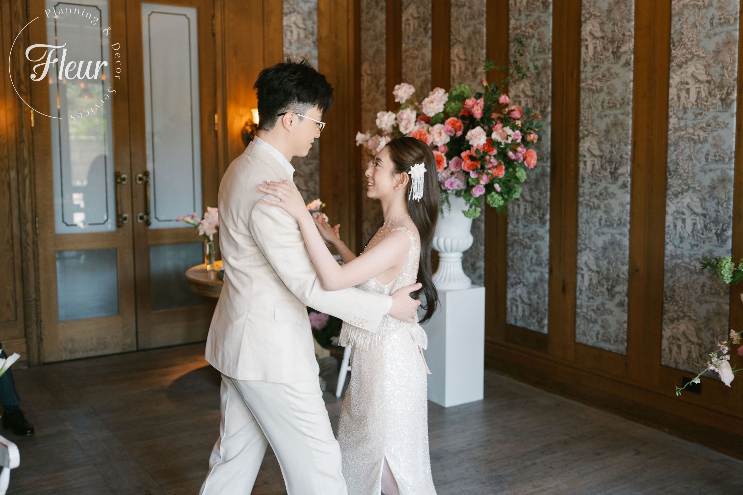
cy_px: 248
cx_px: 372
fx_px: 702
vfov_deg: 38.9
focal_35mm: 34
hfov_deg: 55.8
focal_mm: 34
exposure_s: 1/160
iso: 400
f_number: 2
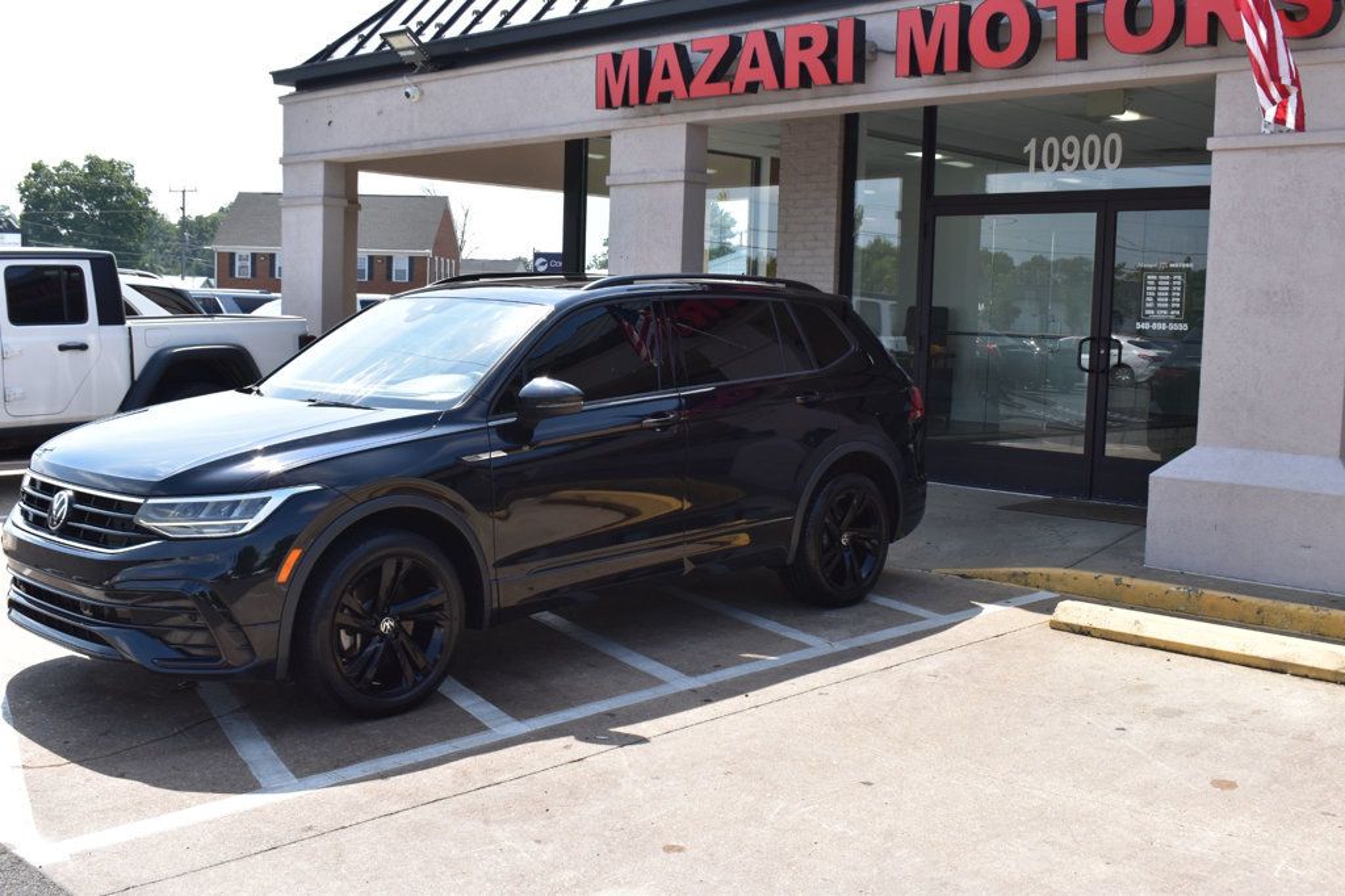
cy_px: 448
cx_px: 672
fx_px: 1457
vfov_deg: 34.2
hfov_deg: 49.6
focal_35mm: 39
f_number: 10
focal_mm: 26
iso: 400
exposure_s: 1/320
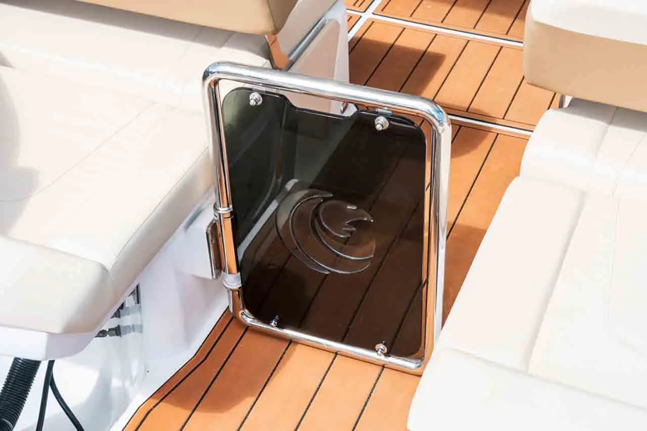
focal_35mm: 55
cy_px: 216
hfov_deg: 36.3
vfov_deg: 24.6
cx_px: 324
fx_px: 988
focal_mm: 55
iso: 250
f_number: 8
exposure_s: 1/250
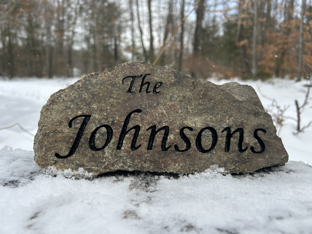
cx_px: 156
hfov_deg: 67.3
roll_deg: -1.3
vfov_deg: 53.1
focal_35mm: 26
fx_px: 234
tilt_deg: -8.7
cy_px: 117
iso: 50
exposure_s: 1/678
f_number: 1.5
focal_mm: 5.7
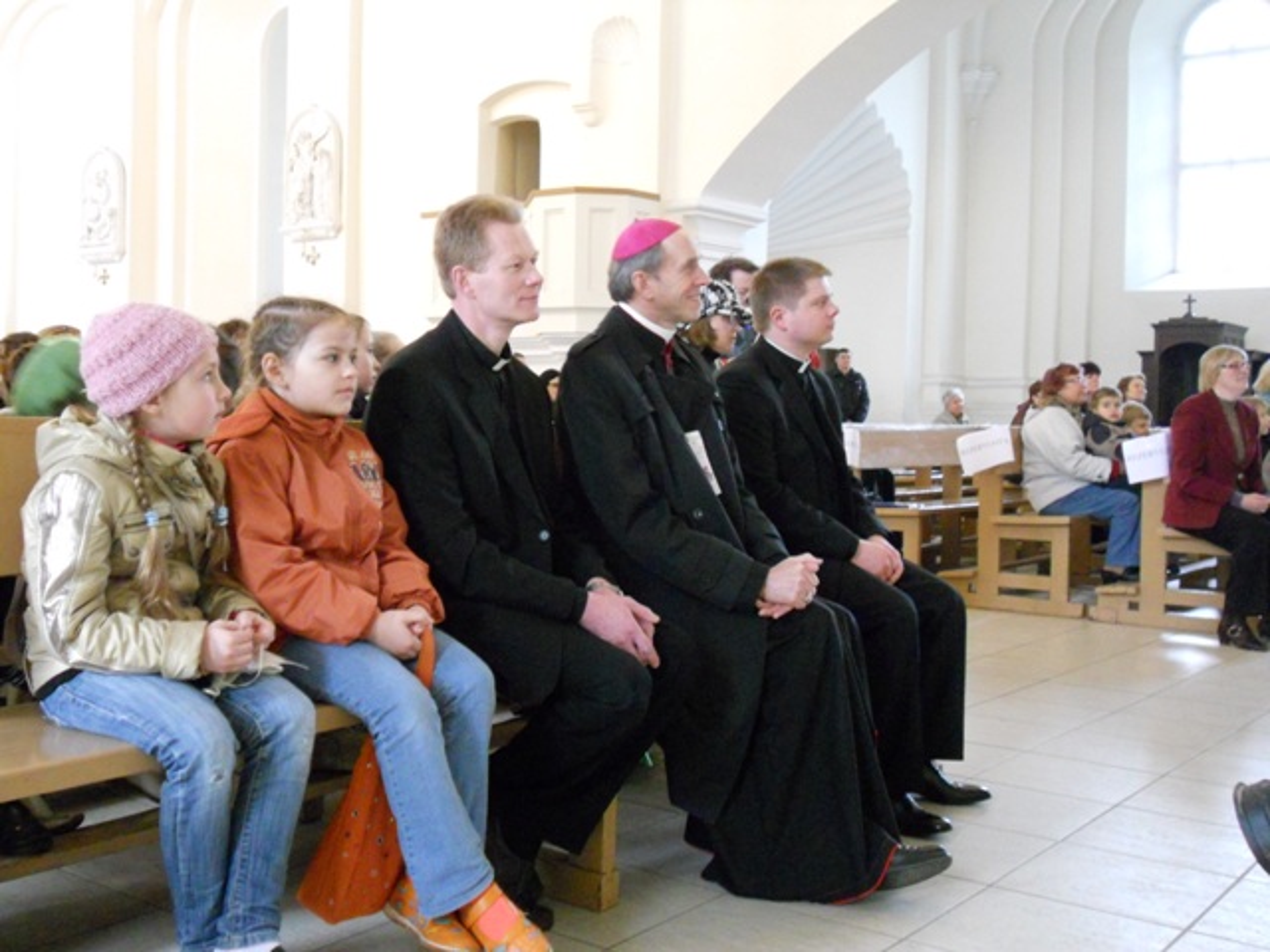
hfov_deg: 49.0
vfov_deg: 37.7
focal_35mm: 38
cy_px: 476
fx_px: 1394
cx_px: 635
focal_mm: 6.9
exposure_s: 1/10
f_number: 3.9
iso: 800
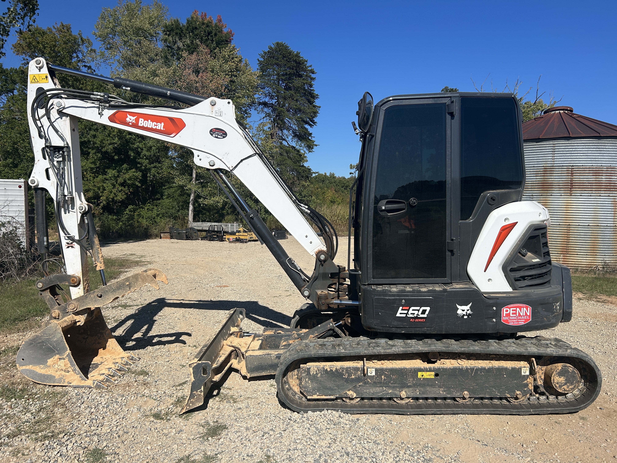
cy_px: 232
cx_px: 308
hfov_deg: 67.3
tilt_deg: -3.6
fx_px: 463
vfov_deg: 53.1
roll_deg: -1.1
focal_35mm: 26
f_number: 1.5
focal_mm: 5.7
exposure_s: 1/6211
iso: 50
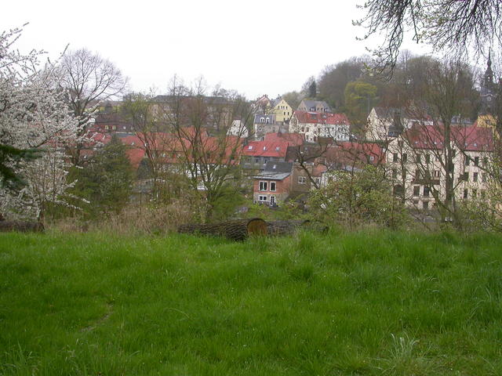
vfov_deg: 37.7
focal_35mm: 38
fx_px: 551
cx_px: 251
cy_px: 188
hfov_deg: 49.0
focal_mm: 7.85
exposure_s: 1/135
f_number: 5.3
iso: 100
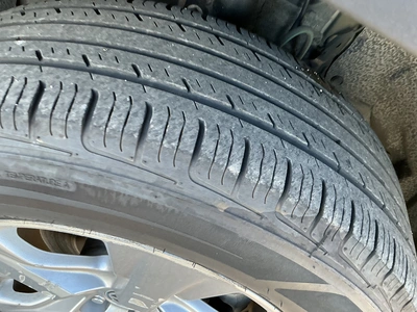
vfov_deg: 49.7
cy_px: 156
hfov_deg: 63.4
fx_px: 337
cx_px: 208
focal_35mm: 28
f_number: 1.8
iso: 64
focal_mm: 3
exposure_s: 1/66
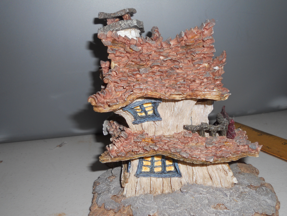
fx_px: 265
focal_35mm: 32
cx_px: 144
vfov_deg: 44.2
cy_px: 108
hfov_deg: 56.8
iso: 80
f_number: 8.8
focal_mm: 5.8
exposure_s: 1/25
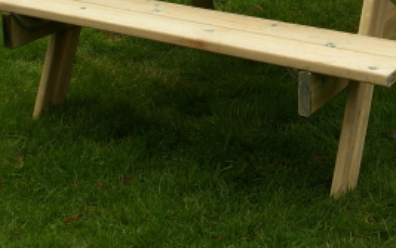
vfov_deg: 16.8
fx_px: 820
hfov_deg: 26.9
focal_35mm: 76
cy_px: -3
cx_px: 274
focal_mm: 26
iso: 200
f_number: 8
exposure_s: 1/20
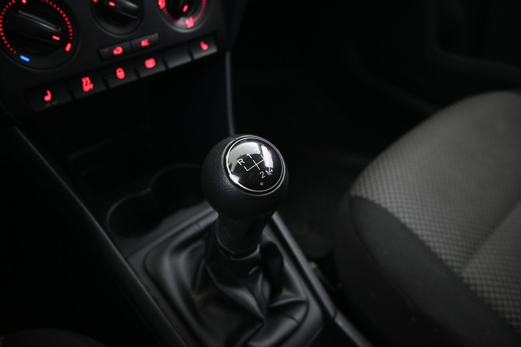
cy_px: 174
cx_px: 260
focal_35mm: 24
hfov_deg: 73.7
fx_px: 347
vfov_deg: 53.1
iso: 1600
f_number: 3.5
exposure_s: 1/5
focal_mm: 16
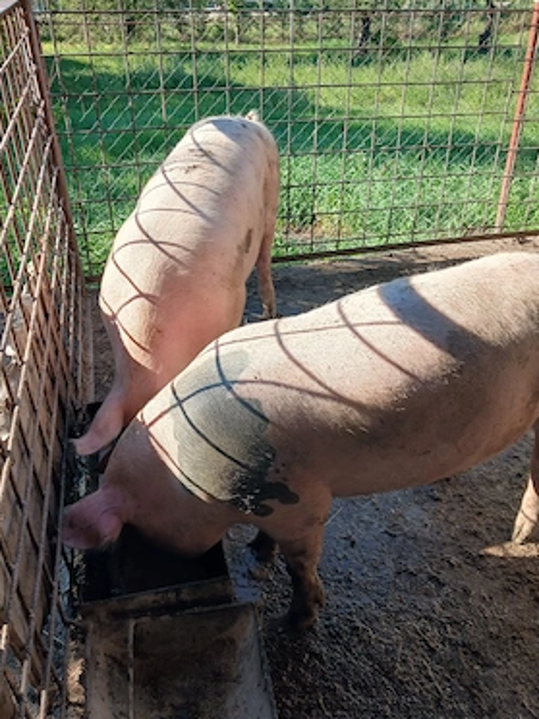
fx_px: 602
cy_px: 361
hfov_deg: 48.2
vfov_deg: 61.7
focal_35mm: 29
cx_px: 278
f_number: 1.8
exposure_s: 1/156
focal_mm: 3.98
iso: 20
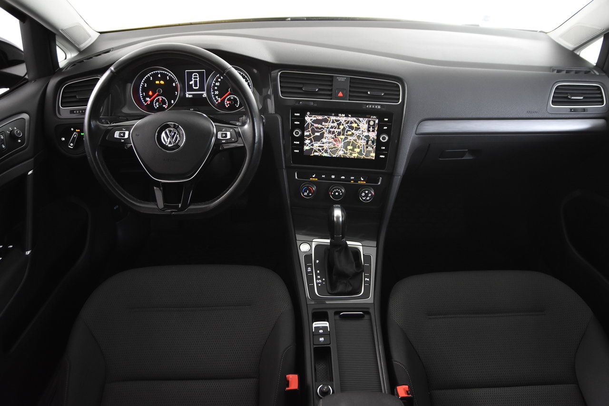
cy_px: 203
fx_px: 431
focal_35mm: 26
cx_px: 304
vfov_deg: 50.4
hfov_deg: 70.4
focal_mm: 17
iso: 1600
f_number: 3.2
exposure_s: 1/40
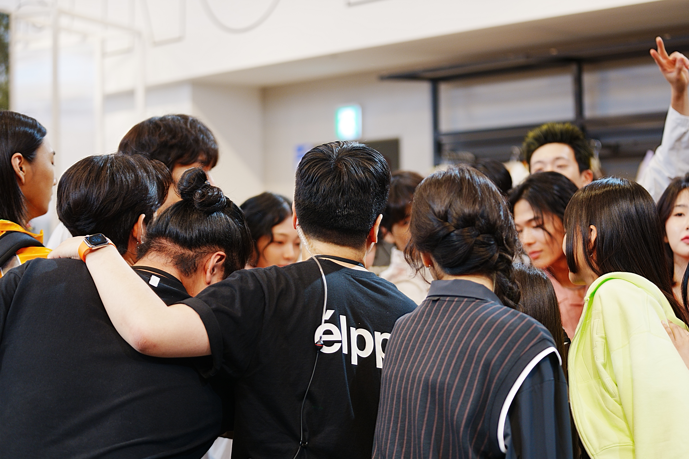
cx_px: 344
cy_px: 230
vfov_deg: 19.5
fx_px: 1340
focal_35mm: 70
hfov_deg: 28.8
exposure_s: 1/160
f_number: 2.8
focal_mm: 70
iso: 500
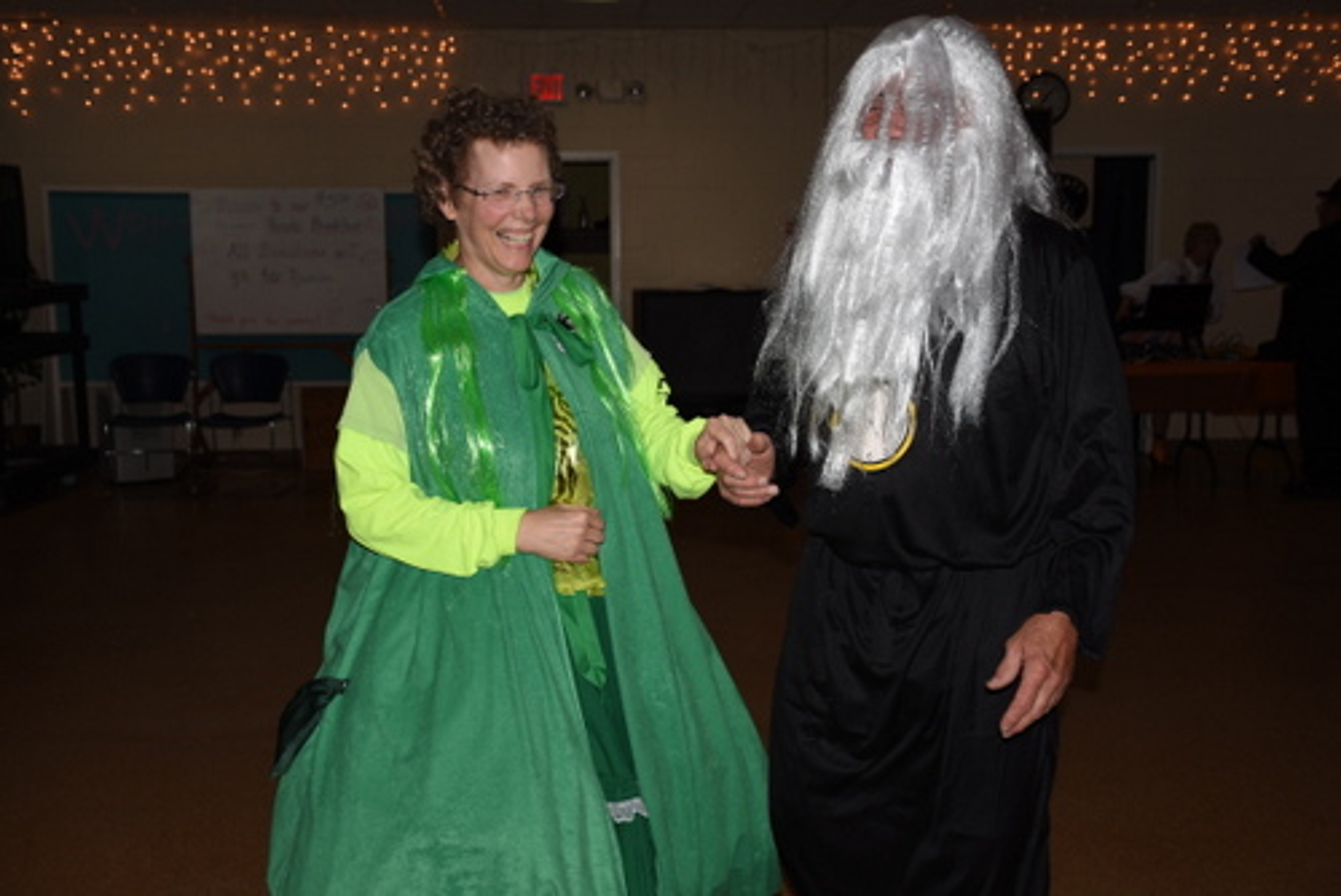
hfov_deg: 47.9
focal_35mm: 40
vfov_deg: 33.1
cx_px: 670
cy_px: 448
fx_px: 1509
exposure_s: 1/60
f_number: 4
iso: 100
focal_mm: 27
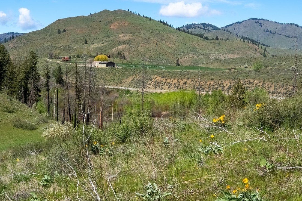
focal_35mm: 50
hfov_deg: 39.6
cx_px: 137
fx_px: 419
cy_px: 79
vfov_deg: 27.0
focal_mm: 32.6
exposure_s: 1/5000
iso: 100
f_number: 8
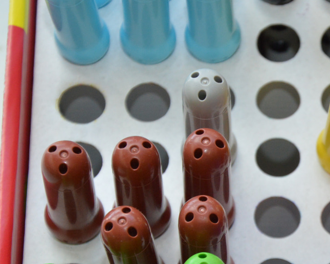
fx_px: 2227
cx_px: 354
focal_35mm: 228
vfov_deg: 6.8
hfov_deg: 8.4
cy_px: 195
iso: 900
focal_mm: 75
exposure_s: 1/125
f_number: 5.6
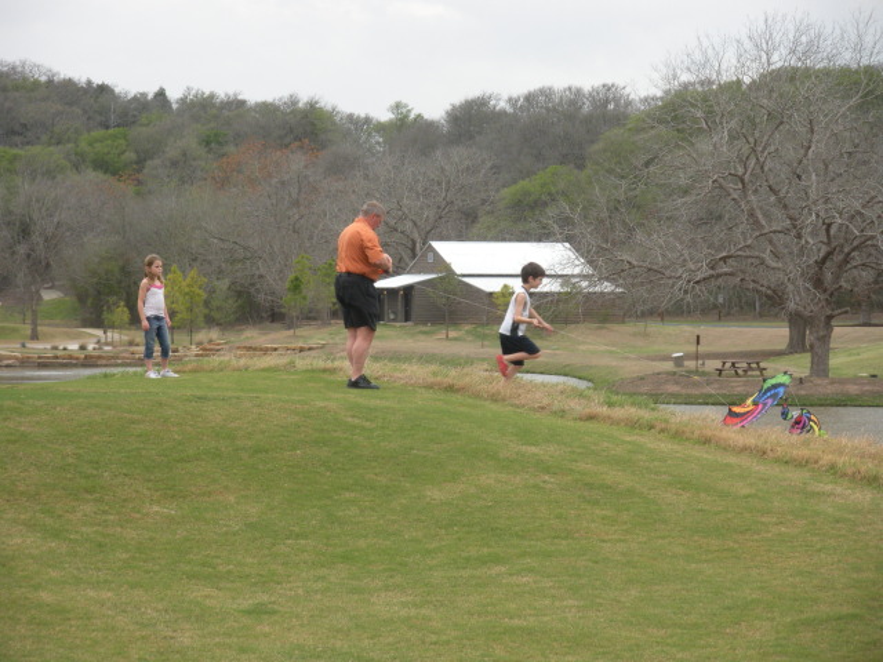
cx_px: 442
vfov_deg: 12.2
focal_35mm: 121
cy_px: 331
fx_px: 3087
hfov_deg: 16.3
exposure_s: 1/120
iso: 157
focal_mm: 21.2
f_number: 5.3
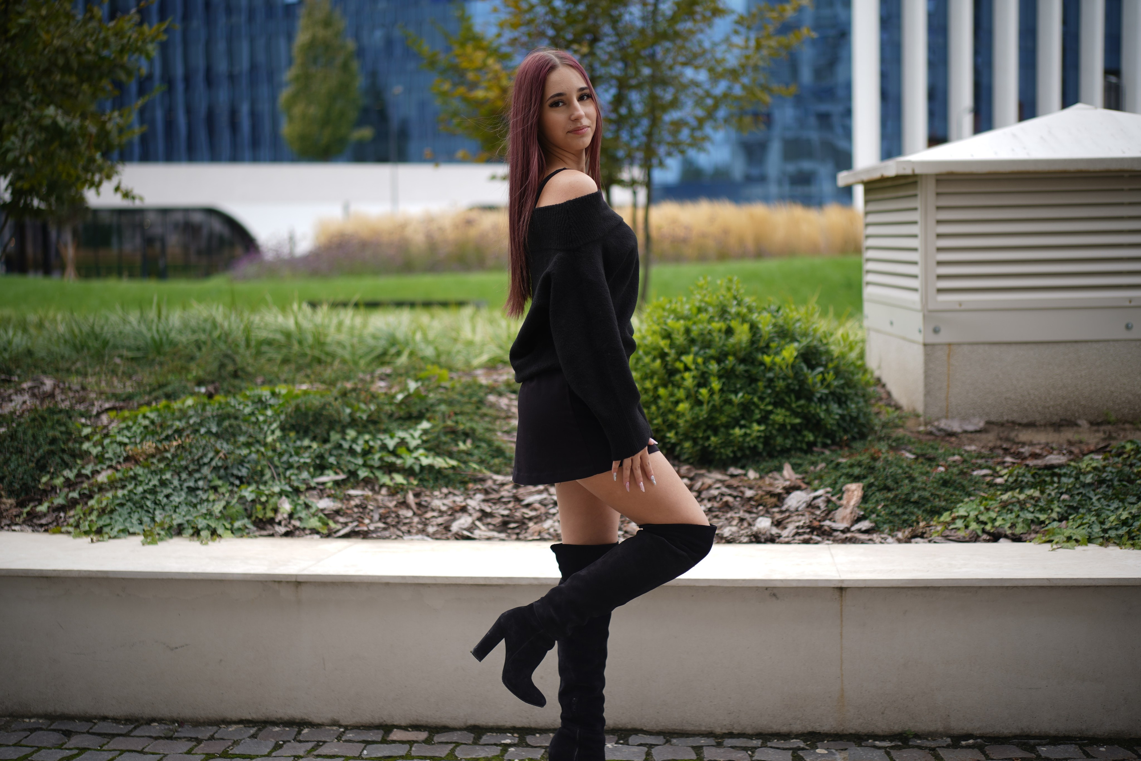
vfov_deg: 27.0
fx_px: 1585
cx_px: 570
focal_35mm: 50
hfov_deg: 39.6
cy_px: 380
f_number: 1.8
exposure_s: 1/500
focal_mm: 50
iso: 50
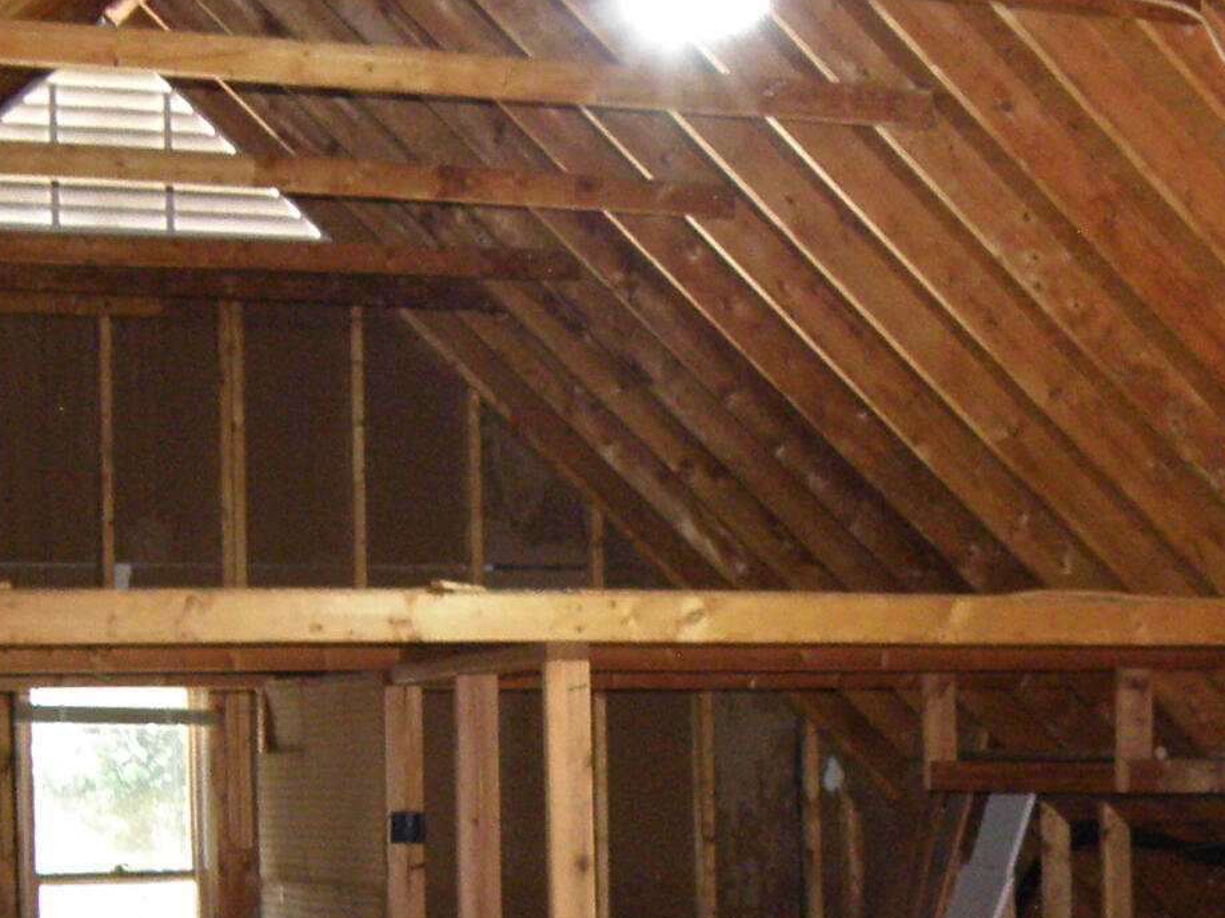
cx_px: 987
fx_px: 3007
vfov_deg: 17.0
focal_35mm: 85
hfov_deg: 22.7
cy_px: 934
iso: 200
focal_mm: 4.6
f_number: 2.8
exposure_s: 1/30
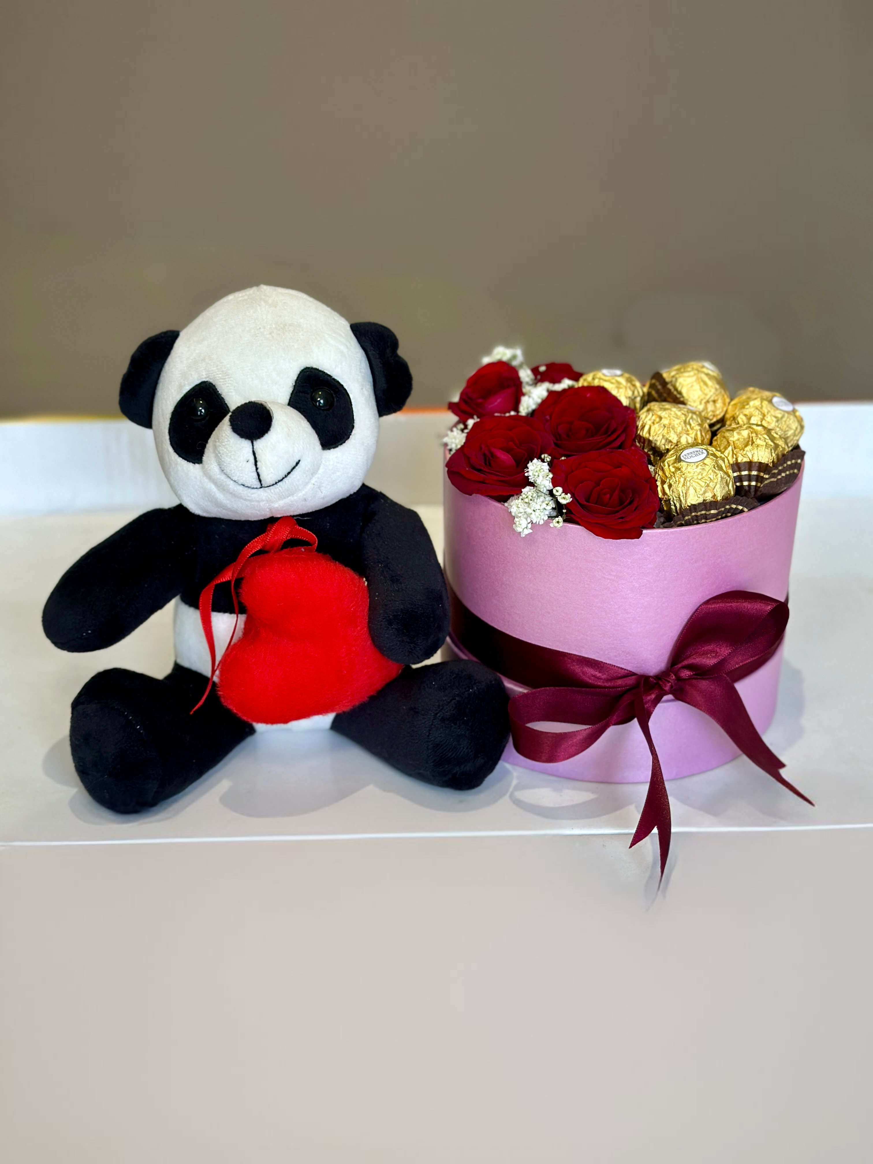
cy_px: 582
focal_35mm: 48
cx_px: 436
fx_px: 1614
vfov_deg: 39.7
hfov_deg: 30.3
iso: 80
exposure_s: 1/275
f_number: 1.78
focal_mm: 6.86
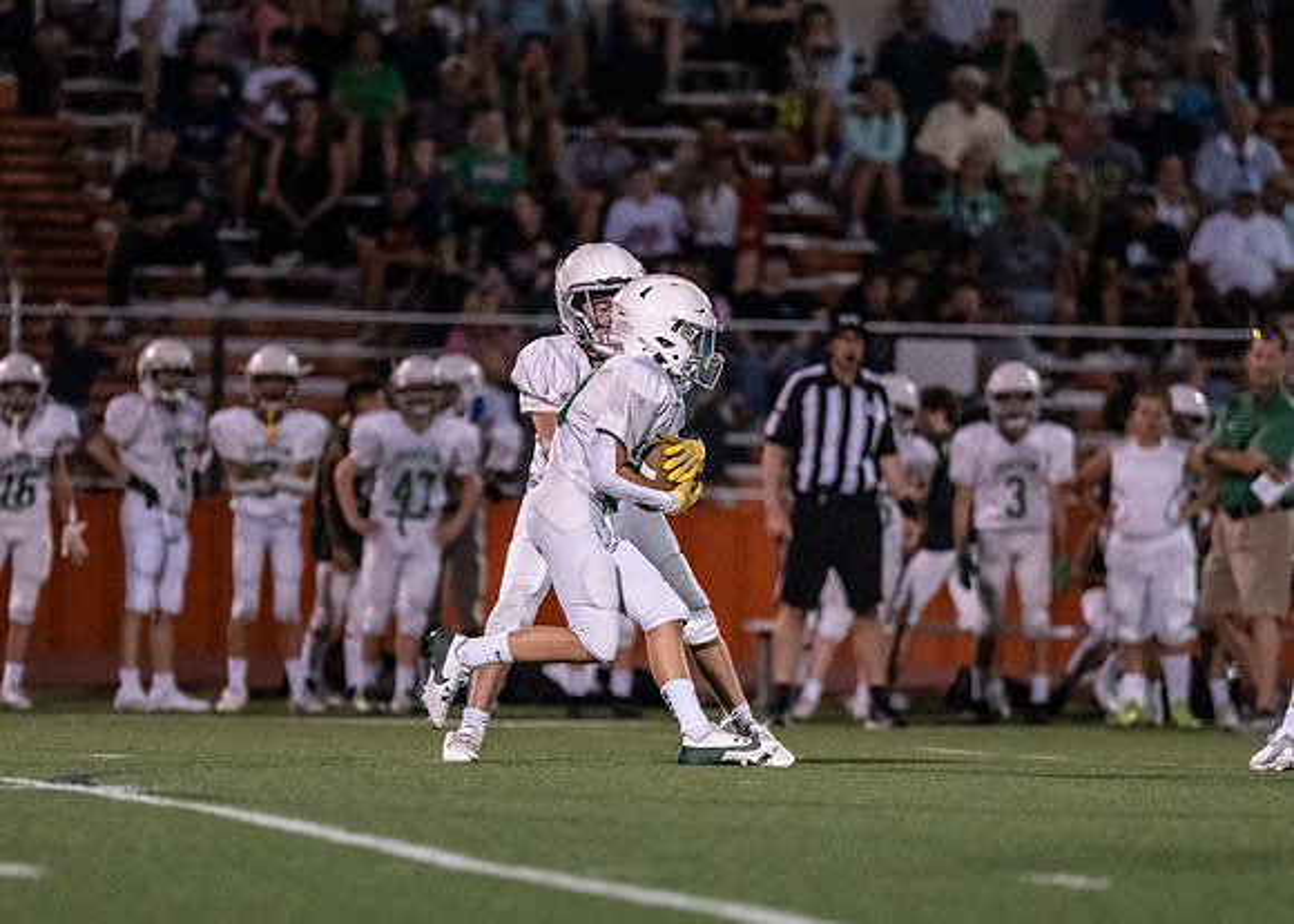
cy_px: 570
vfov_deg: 4.3
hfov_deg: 6.0
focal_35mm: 337
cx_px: 608
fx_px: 12387
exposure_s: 1/1000
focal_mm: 200
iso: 4000
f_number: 2.8
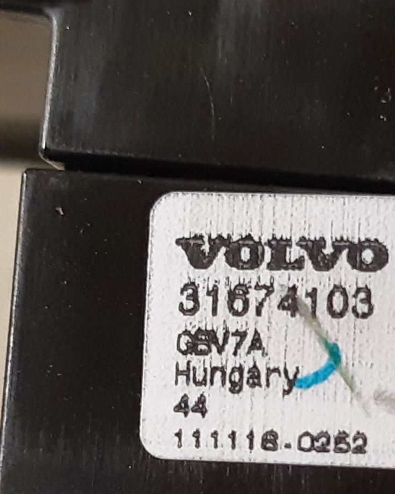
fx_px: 833
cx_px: 297
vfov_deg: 32.7
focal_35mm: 57
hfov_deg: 26.3
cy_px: 339
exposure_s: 1/33
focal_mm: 3.93
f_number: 1.7
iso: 200
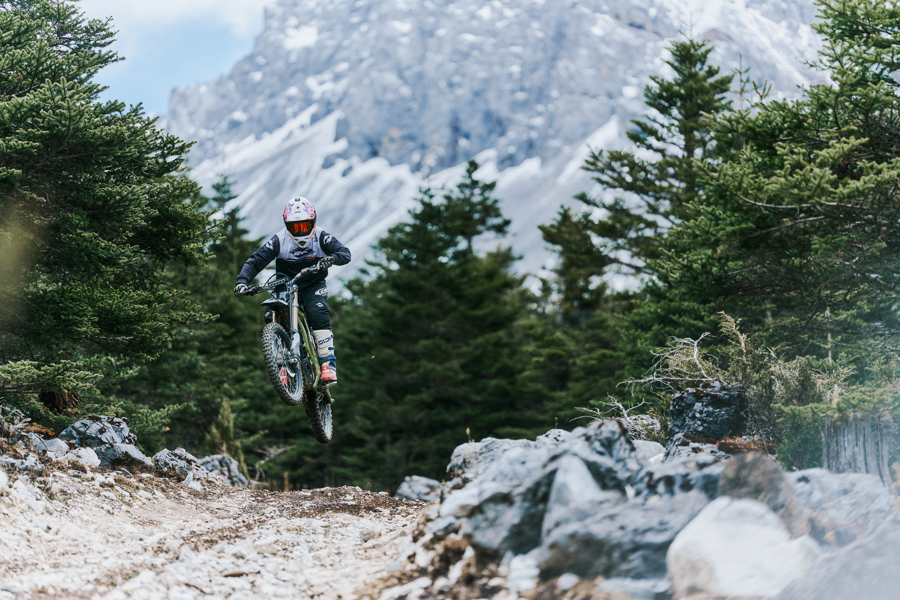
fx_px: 3200
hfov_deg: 16.0
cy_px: 300
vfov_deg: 10.7
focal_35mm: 128
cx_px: 450
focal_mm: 128
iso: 160
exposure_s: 1/2000
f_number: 2
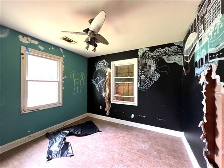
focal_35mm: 13
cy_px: 84
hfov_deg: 106.2
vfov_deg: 89.9
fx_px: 84
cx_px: 112
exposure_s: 1/60
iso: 800
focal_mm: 1.57
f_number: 1.8
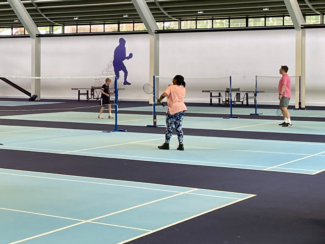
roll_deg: -0.1
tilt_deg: -0.8
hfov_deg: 22.8
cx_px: -23
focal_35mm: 81
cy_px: 90
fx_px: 761
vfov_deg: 18.2
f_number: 1.6
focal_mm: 4.2
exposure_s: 1/100
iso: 125
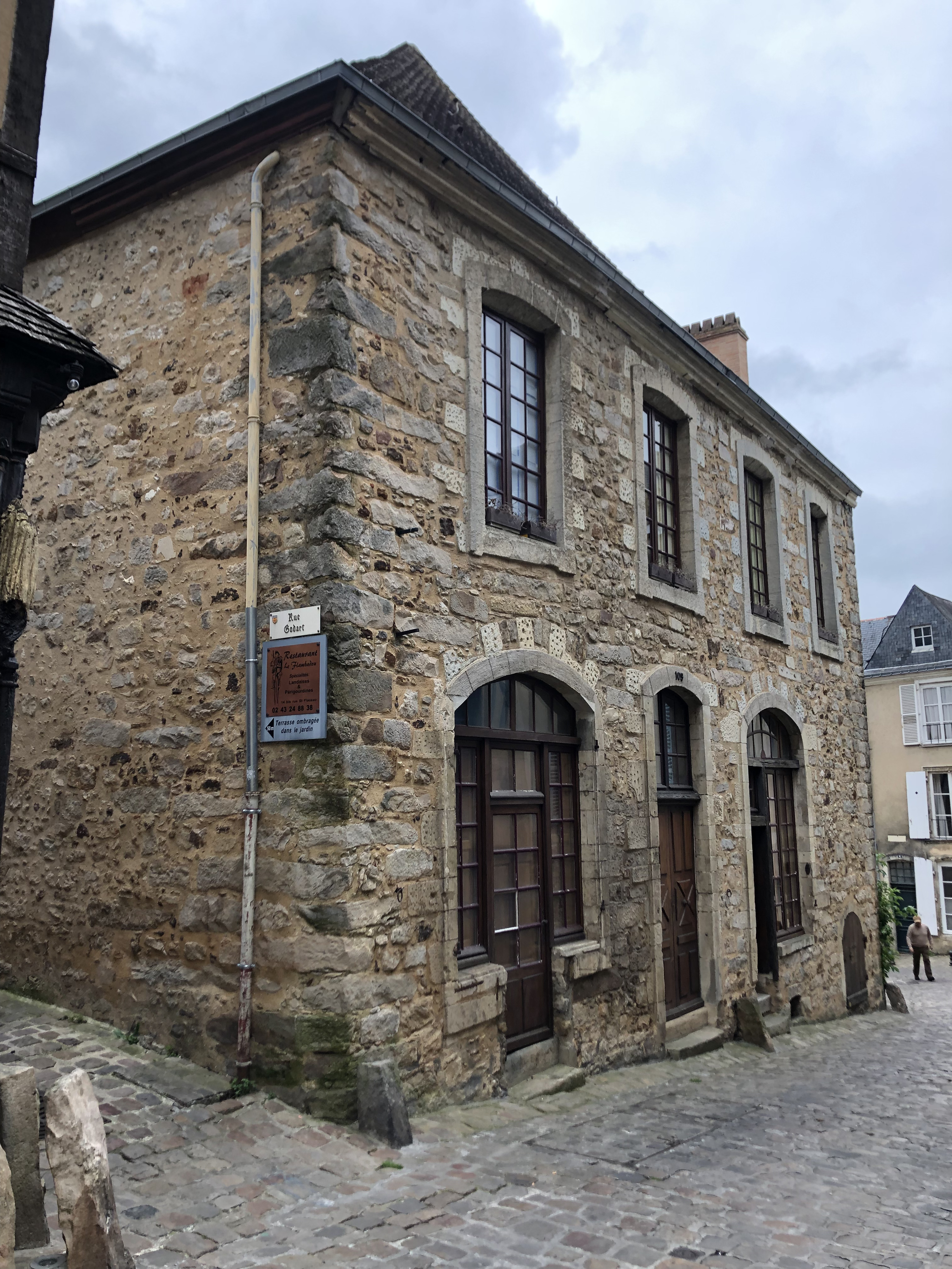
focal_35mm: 28
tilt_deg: +10.2
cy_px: 634
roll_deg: +1.5
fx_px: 1027
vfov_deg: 63.4
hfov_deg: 49.7
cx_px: 476
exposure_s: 1/335
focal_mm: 4
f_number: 1.8
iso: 20
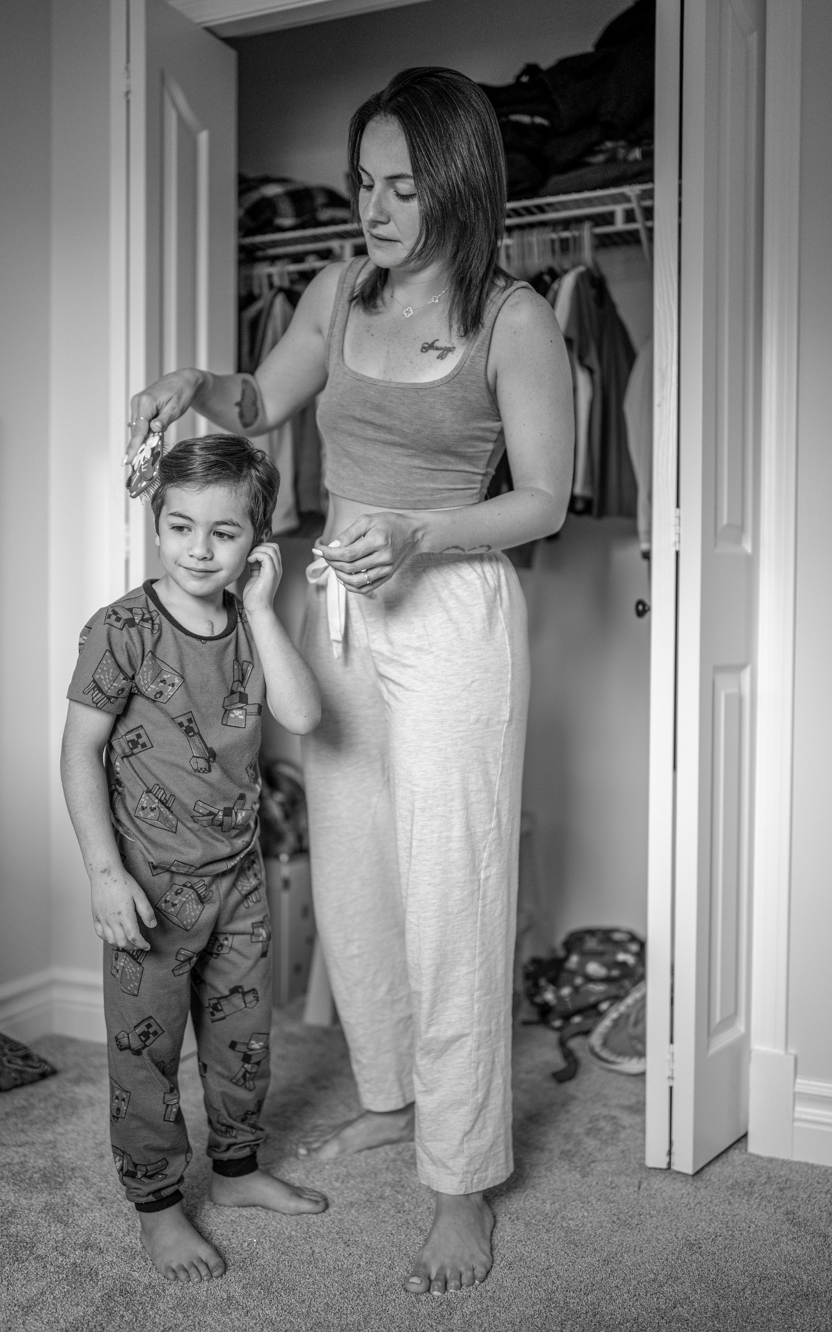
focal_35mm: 36
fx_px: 1306
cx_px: 393
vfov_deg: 54.0
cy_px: 661
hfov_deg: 35.3
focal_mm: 35
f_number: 1.2
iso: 250
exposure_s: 1/200
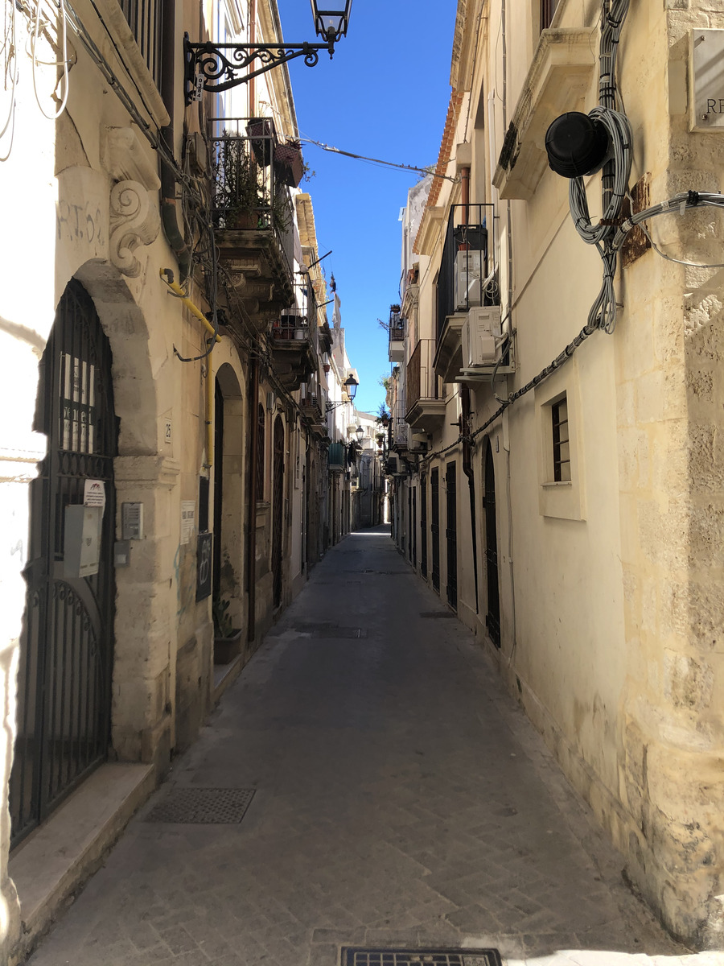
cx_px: 362
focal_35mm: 28
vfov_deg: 63.4
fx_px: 781
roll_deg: +0.3
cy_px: 483
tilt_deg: +1.9
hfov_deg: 49.7
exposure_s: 1/694
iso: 20
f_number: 1.8
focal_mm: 4
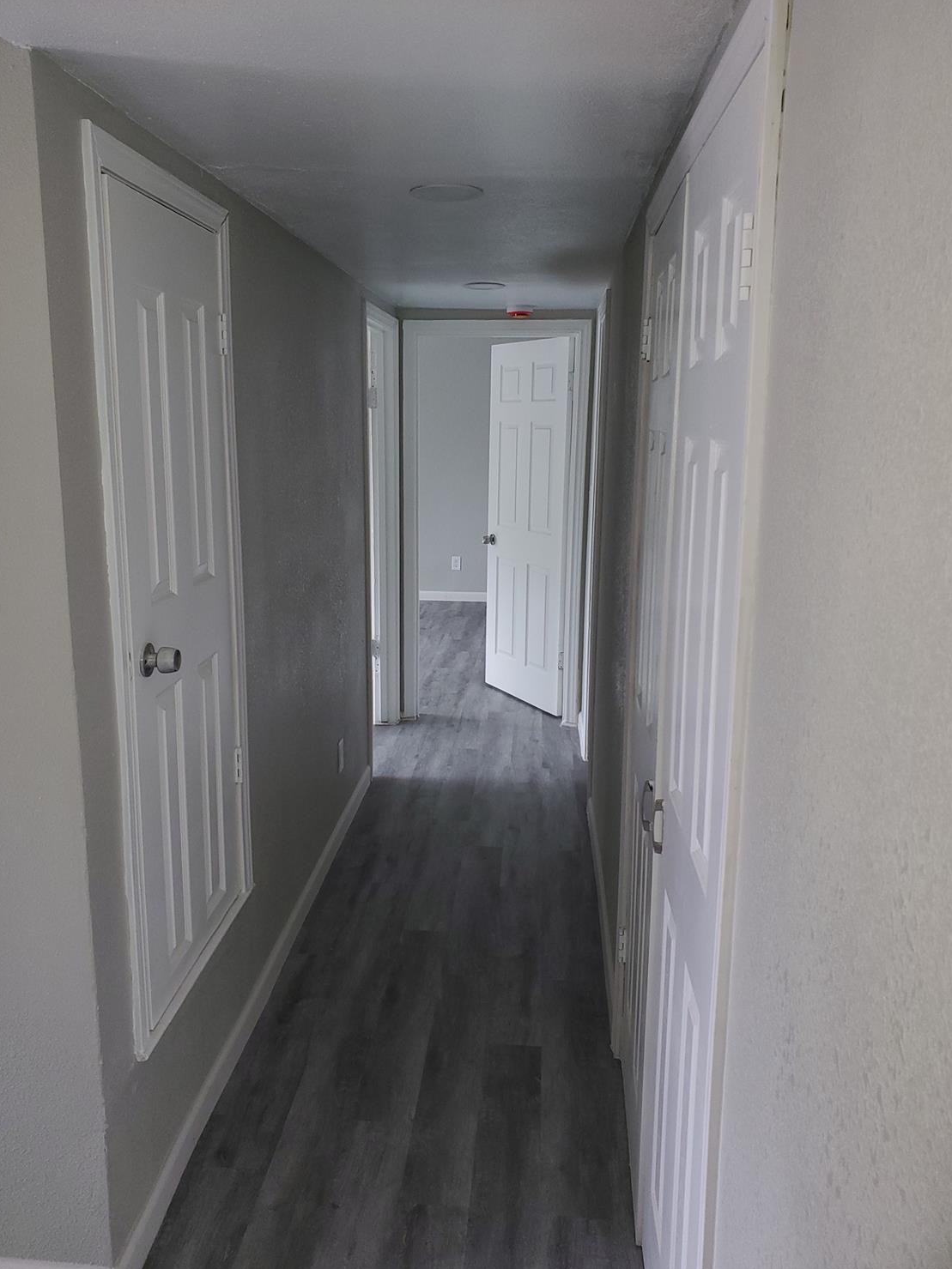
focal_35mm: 27
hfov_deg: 51.3
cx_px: 461
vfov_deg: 65.3
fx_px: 990
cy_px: 613
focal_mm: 4.3
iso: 100
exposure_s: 1/30
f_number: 2.4
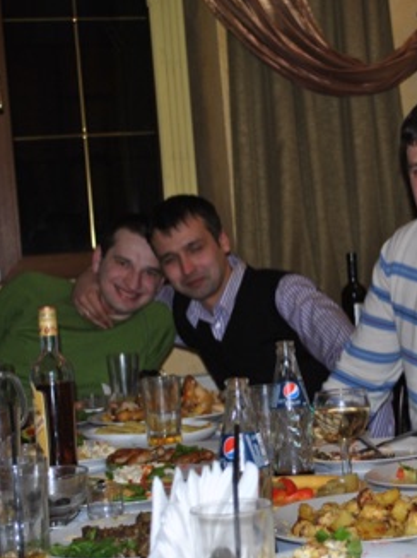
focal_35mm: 83
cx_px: 318
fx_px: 1335
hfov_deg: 17.6
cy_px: 284
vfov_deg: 23.6
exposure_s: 1/60
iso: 200
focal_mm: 36
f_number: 5
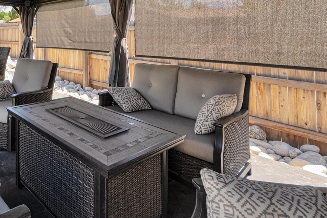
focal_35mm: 23
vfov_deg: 51.1
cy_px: 39
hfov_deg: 68.7
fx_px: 209
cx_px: 65
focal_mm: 9
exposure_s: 1/100
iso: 320
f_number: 8
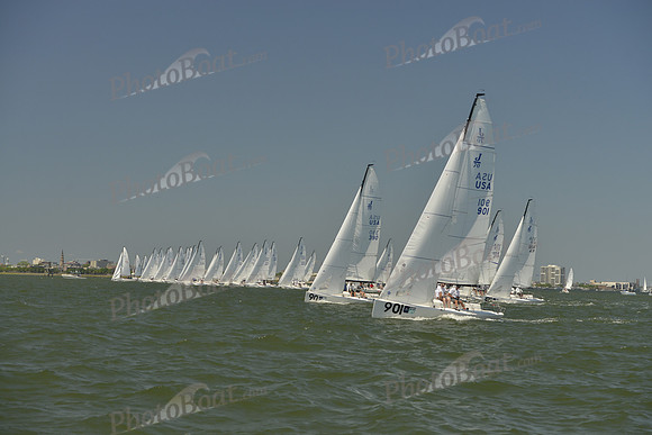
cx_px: 326
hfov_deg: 28.8
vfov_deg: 19.5
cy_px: 218
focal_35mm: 70
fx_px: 1268
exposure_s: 1/1000
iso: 280
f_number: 6.3
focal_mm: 70
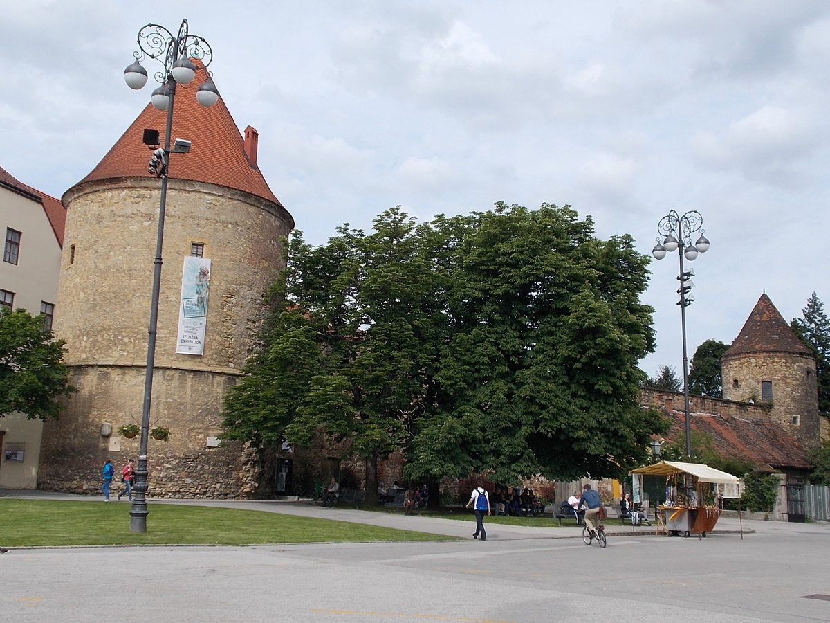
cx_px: 415
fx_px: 935
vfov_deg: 36.8
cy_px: 312
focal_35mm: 39
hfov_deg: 47.9
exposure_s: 1/80
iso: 80
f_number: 9.8
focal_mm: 6.9
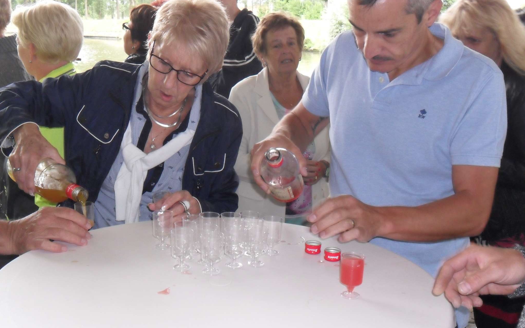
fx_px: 672
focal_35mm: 47
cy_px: 143
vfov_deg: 27.4
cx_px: 263
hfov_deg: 42.6
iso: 320
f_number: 4.5
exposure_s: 1/45
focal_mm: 7.8
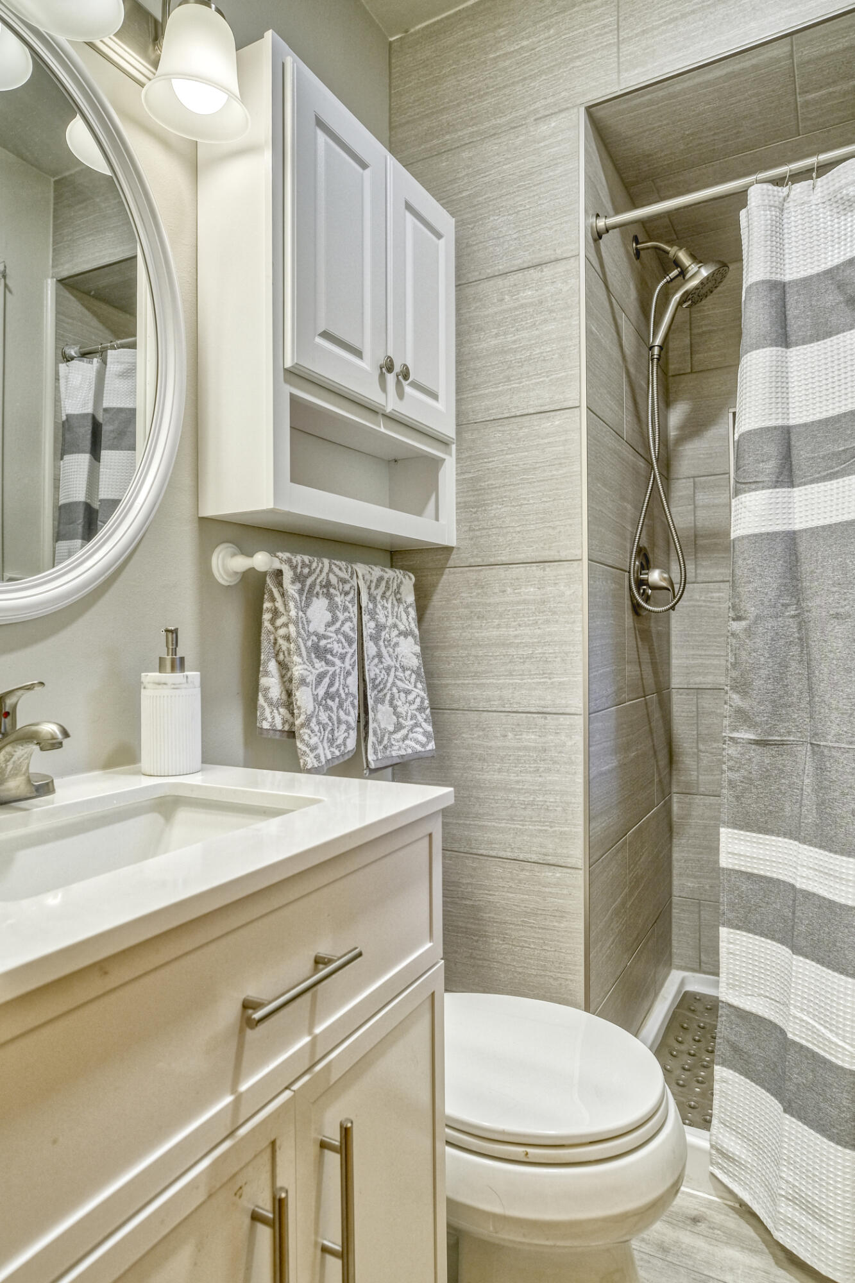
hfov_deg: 61.9
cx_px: 428
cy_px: 642
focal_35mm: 20
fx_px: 713
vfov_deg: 84.0
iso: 500
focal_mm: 13
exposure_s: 1/30
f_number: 4
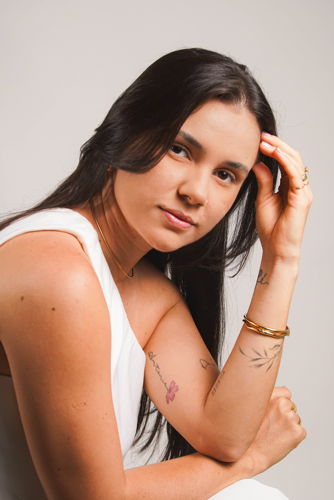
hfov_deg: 16.1
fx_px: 1183
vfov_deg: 23.9
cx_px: 167
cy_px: 250
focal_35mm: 85
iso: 3200
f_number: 7.1
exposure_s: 1/250
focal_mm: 85
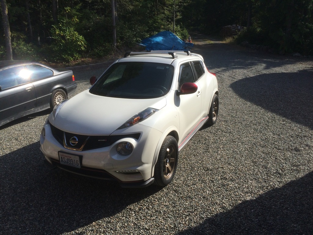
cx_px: 156
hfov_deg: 61.7
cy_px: 118
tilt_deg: -17.8
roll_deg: +0.1
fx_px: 262
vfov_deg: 48.2
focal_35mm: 29
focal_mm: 4.15
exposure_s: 1/1953
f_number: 2.2
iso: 32
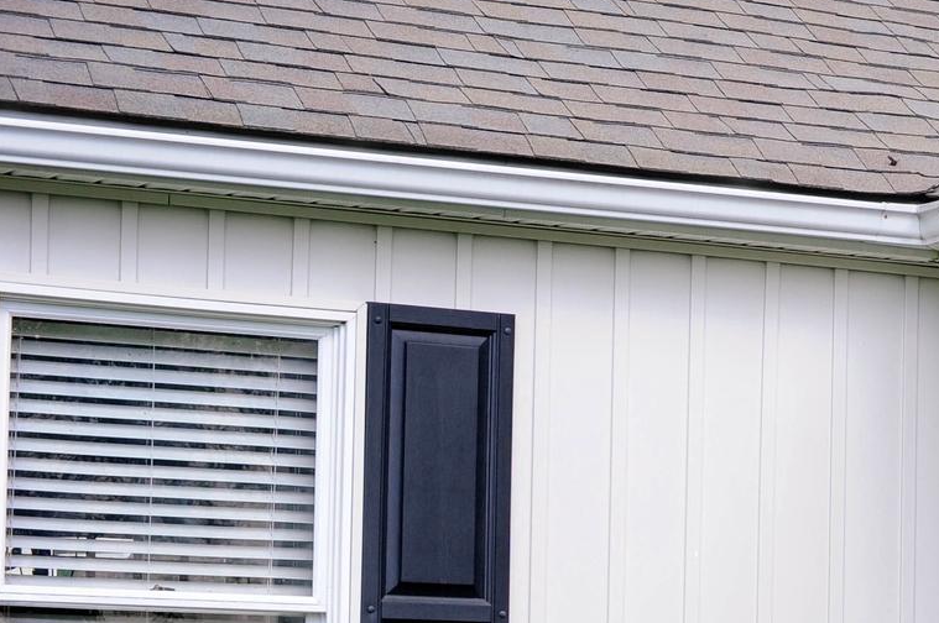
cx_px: 1263
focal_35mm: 135
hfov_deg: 14.5
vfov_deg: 10.0
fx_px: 3517
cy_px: 646
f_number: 7.1
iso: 640
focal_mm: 50
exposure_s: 1/320
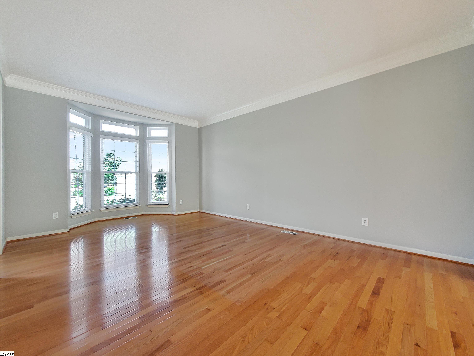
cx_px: 237
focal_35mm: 13
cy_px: 178
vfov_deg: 89.9
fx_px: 178
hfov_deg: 106.2
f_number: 2.2
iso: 80
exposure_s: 1/60
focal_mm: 1.8
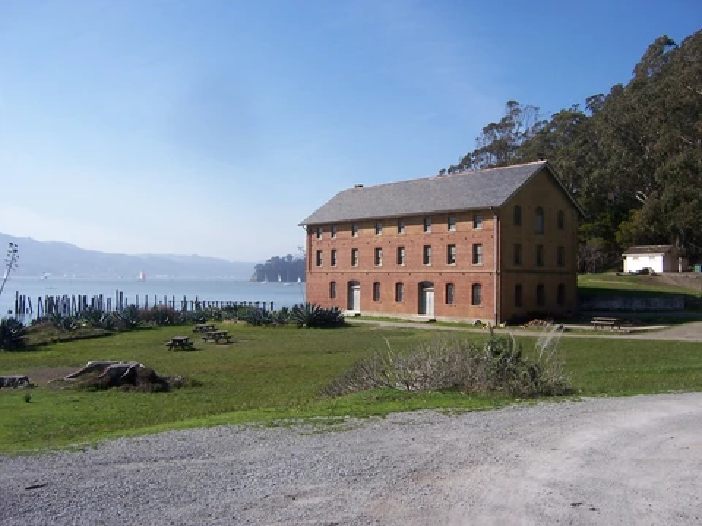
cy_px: 263
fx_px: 669
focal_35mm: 33
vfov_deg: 42.9
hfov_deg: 55.4
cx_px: 351
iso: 80
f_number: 4
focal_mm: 5.5
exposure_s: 1/750
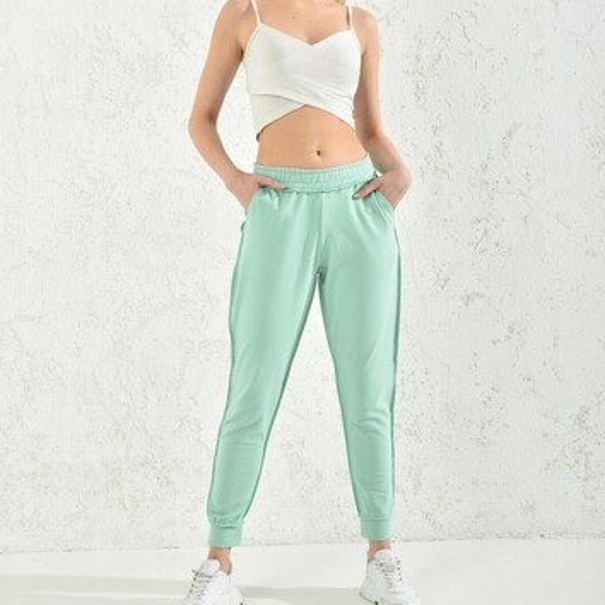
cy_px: 238
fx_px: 1127
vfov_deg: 30.0
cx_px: 299
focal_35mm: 57
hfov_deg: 30.0
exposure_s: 1/160
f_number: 7.1
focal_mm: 44
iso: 100
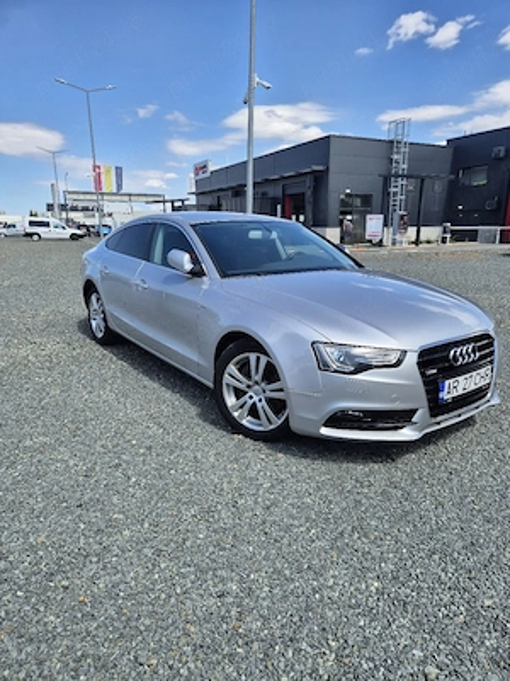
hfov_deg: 58.9
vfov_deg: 73.9
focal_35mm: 23
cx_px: 255
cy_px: 340
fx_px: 452
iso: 25
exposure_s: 1/1429
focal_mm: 5.4
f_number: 1.8
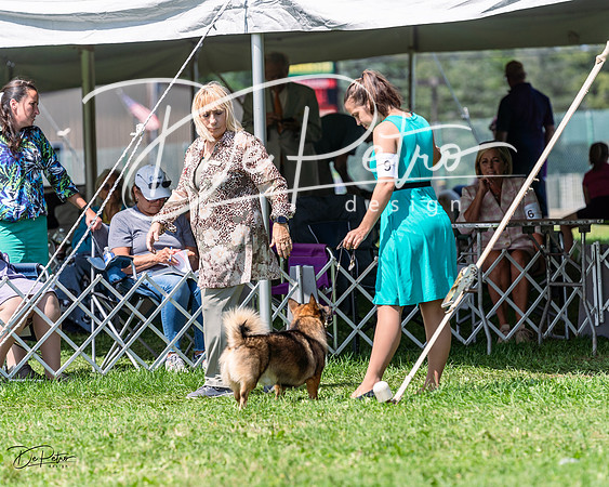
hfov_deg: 8.6
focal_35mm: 225
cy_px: 244
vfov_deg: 6.9
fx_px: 4058
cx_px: 304
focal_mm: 200
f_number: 4.5
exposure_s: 1/1000
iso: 100
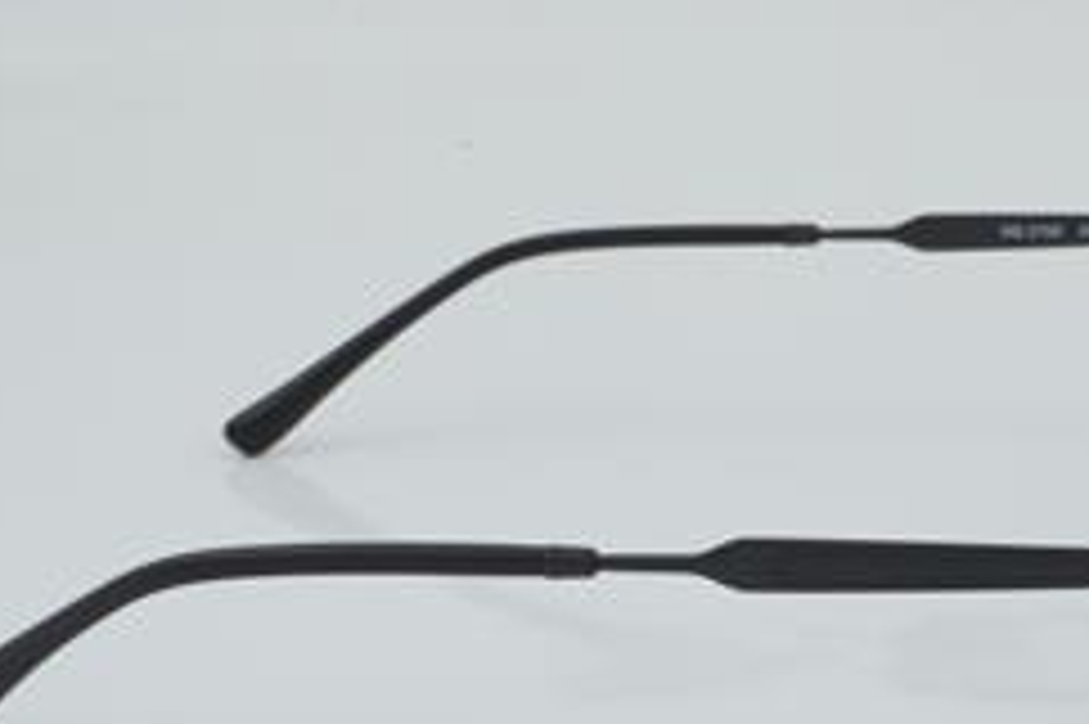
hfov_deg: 16.5
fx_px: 3748
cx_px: 796
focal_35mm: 124
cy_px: 481
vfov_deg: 11.0
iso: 100
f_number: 29
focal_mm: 50
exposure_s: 1/4
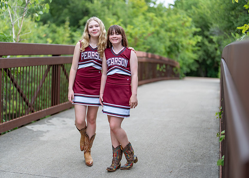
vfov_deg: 25.8
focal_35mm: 55
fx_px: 387
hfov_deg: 35.6
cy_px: 89
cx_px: 111
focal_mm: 50
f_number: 1.2
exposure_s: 1/1250
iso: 100
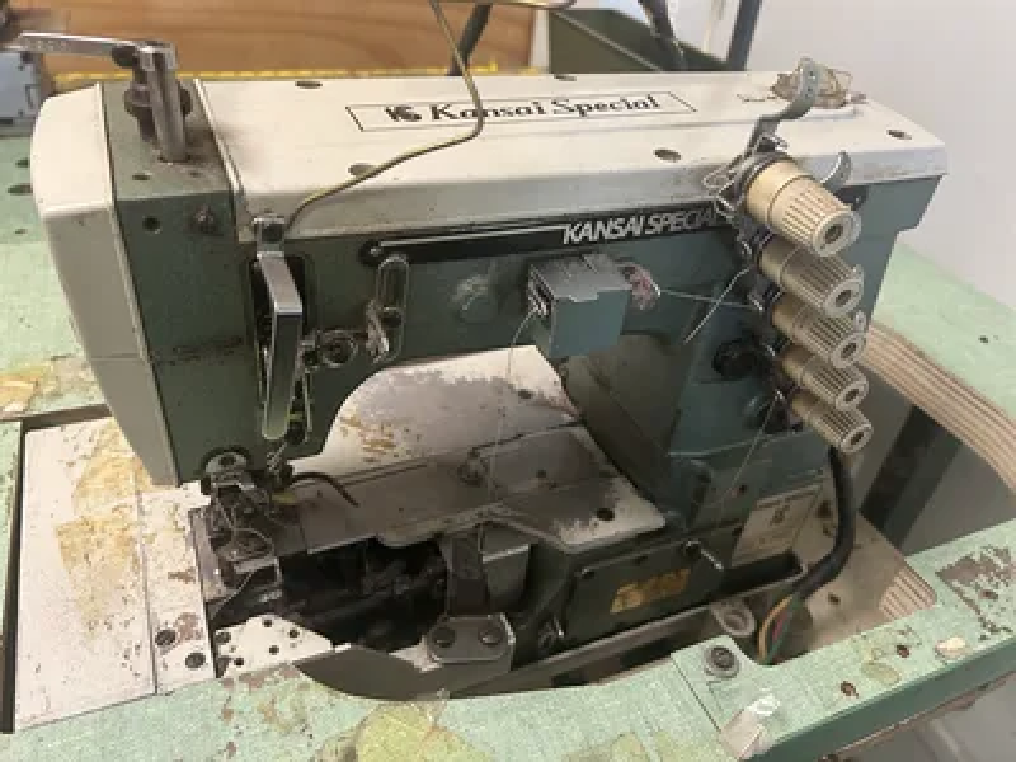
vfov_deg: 53.1
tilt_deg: -36.1
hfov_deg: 67.3
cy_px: 381
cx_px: 508
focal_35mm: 26
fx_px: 763
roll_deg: -6.8
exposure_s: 1/60
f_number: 1.5
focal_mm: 5.7
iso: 400
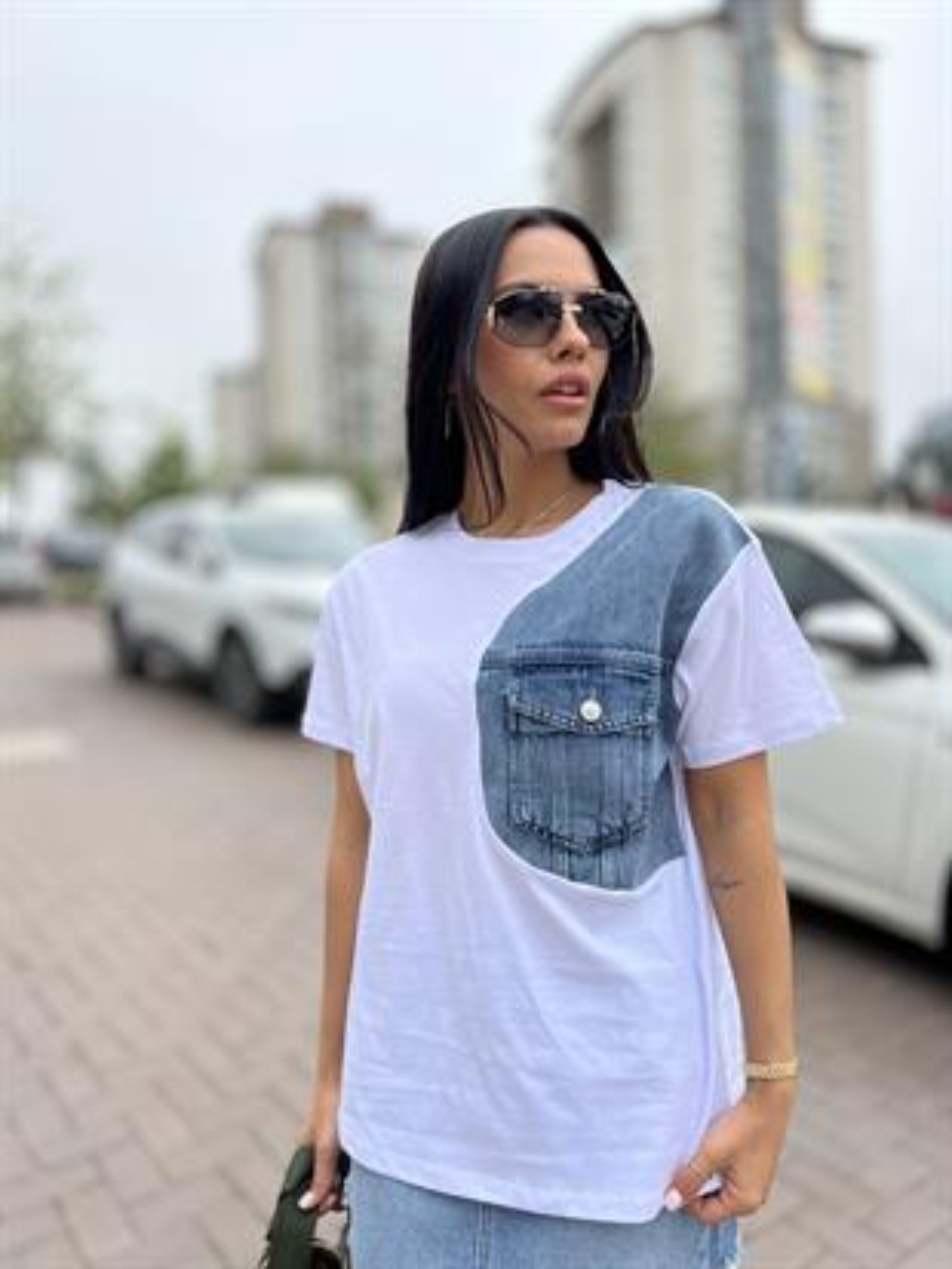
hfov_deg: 53.1
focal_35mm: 26
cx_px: 476
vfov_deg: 67.3
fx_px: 953
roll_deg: +2.4
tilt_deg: -1.6
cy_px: 634
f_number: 1.5
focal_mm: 5.7
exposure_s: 1/2353
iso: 50
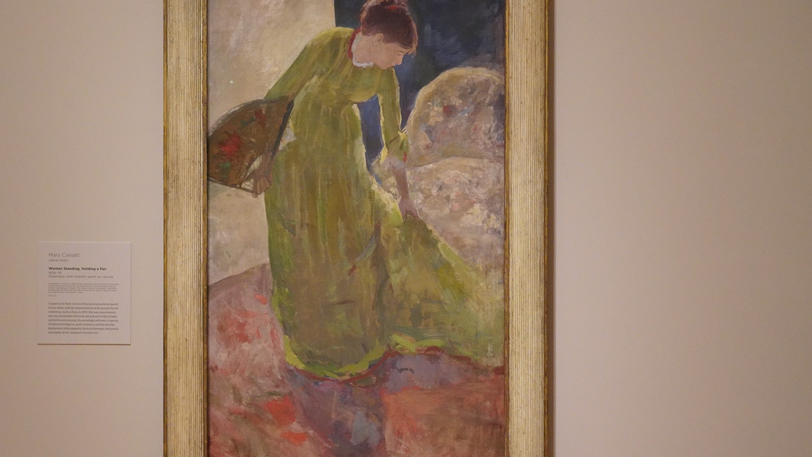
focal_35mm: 50
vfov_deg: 24.0
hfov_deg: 41.2
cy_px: 223
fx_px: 1077
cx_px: 349
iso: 8000
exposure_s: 1/100
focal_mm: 39
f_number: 7.1
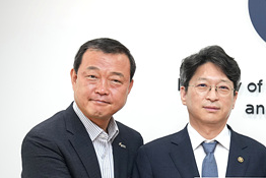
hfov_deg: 11.8
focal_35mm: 171
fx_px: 1264
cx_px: 282
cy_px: 159
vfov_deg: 8.0
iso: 1600
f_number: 4
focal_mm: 70
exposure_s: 1/200
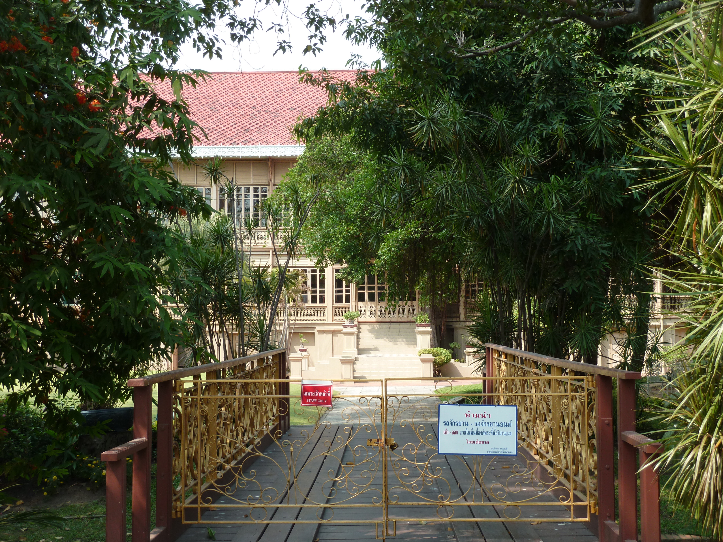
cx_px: 362
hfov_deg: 39.7
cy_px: 271
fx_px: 1003
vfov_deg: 30.3
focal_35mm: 48
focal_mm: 7.9
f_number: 3.8
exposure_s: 1/200
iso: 80
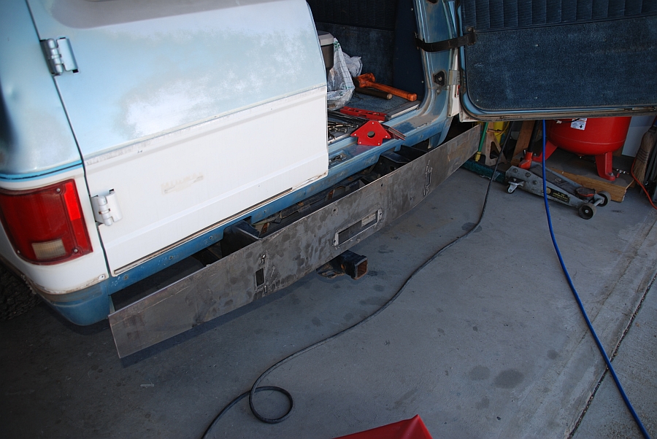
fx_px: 493
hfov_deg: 67.3
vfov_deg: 48.0
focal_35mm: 27
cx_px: 328
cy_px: 220
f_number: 3.5
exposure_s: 1/125
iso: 100
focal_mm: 18
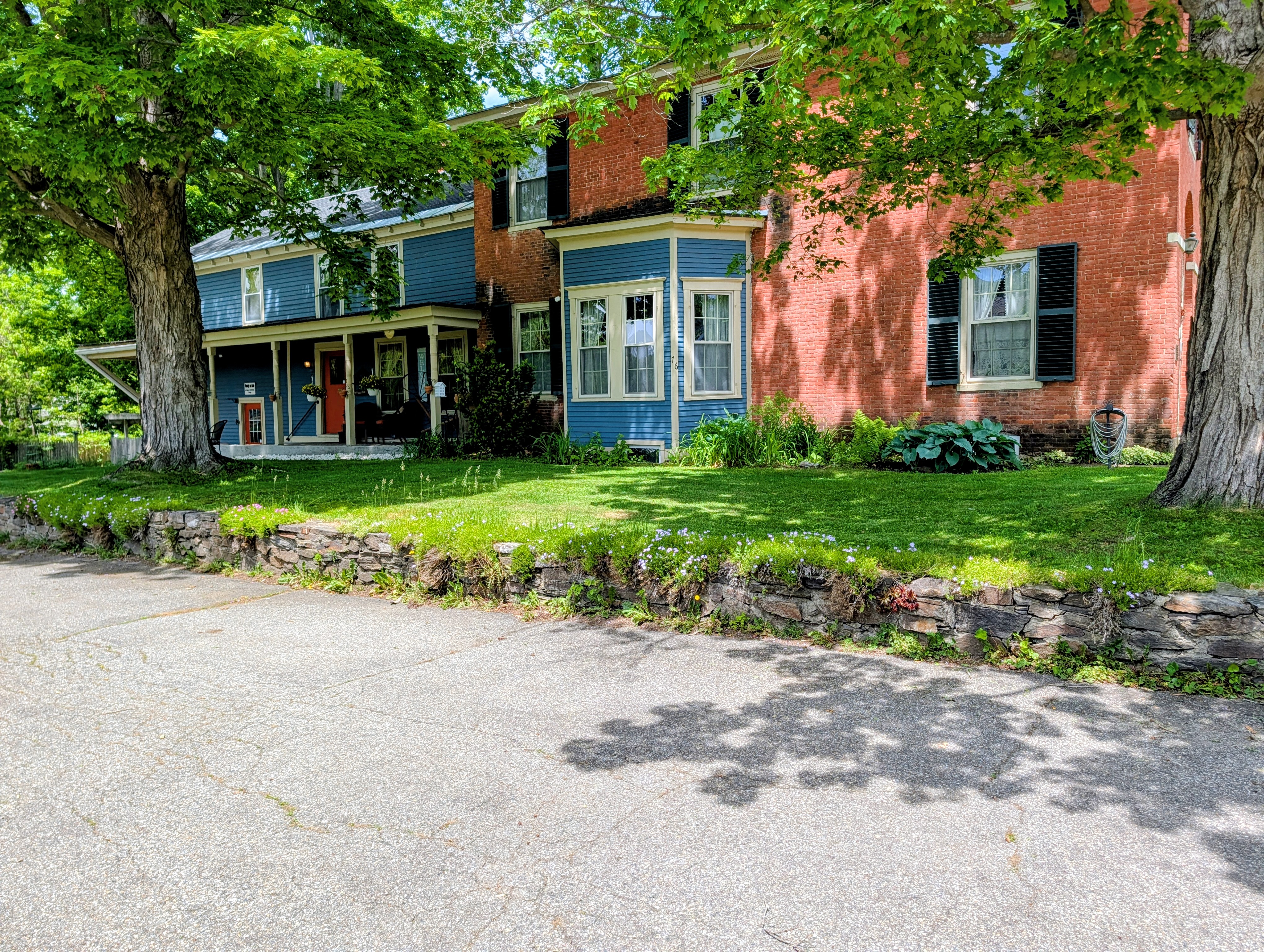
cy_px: 476
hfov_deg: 71.5
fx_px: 878
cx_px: 632
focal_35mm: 24
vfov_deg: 56.9
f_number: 1.68
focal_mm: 6.9
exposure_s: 1/563
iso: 20
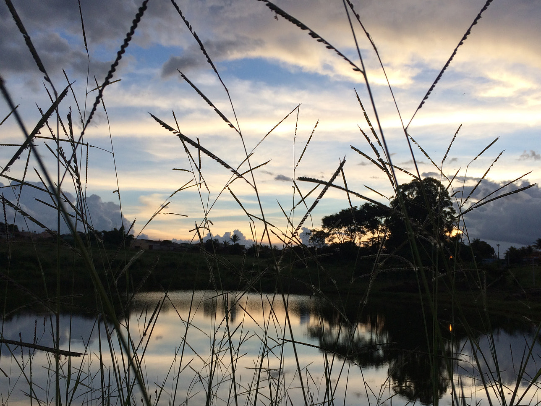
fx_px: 563
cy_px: 242
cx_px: 278
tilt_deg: +3.4
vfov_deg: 39.5
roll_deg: -1.4
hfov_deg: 51.3
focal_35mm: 36
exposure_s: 1/500
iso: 32
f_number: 2.2
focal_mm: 4.15
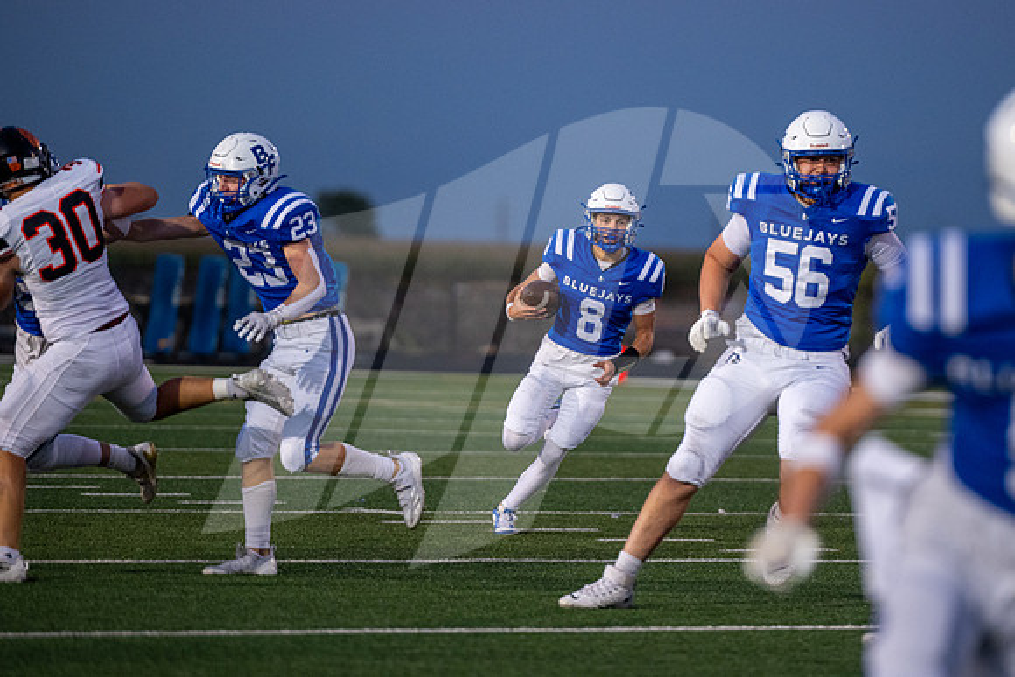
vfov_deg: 5.5
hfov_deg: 8.2
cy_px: 299
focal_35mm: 251
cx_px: 597
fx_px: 7067
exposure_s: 1/1250
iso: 2000
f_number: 2.8
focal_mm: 200
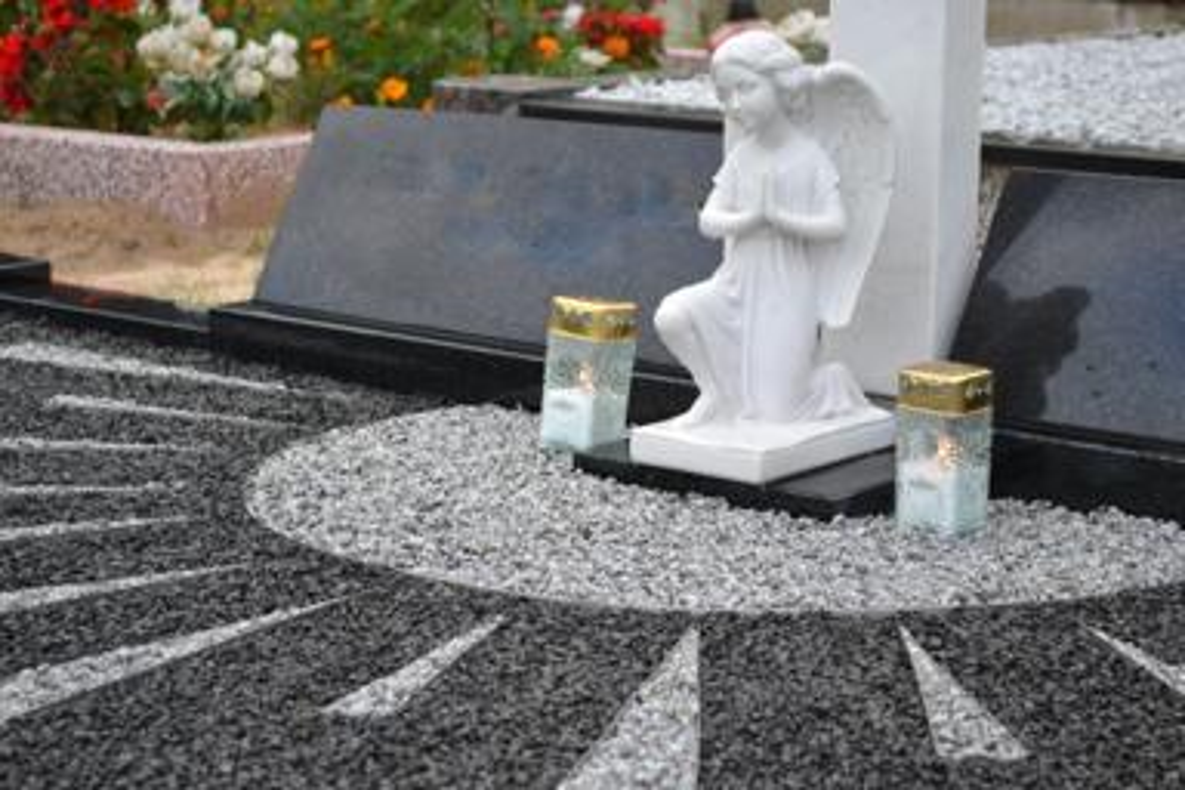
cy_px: 395
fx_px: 2715
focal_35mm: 82
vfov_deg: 16.6
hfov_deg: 24.6
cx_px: 592
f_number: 5.6
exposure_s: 1/125
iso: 400
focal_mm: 55
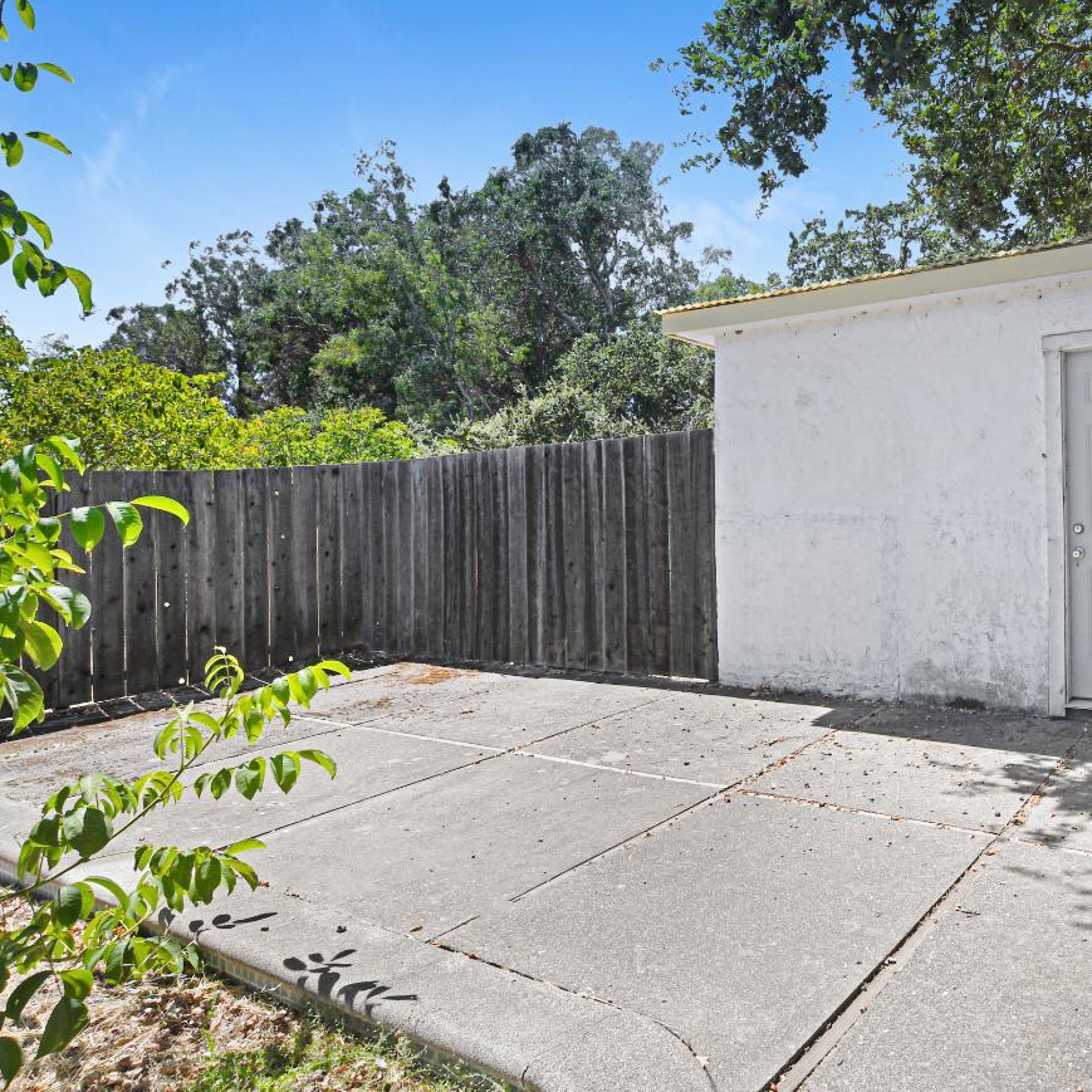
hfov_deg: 64.0
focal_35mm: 22
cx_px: 861
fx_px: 785
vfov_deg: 69.6
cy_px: 574
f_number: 8
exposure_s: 1/250
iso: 100
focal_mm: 10
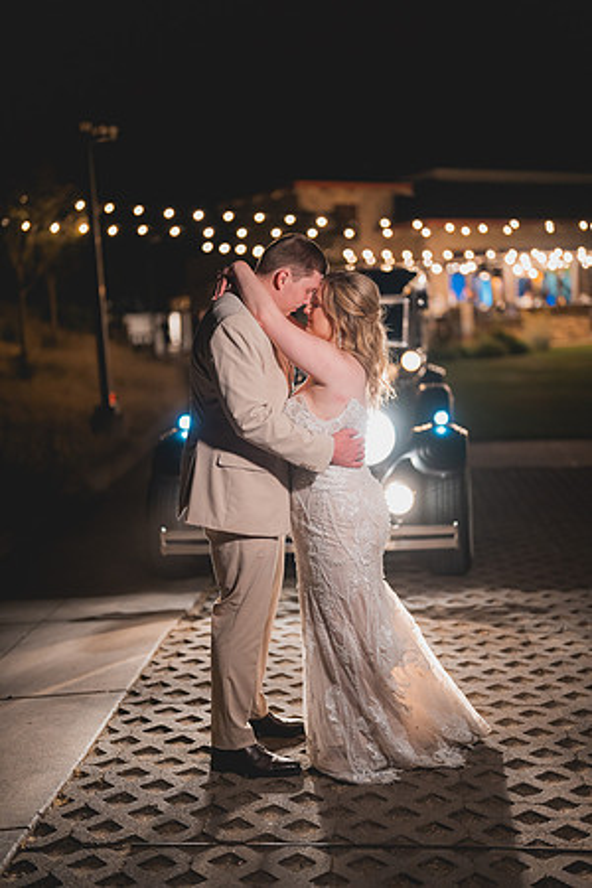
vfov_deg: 39.6
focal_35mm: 50
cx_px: 296
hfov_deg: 27.0
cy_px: 444
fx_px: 1233
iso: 1250
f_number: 1.2
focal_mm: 50
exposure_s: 1/200
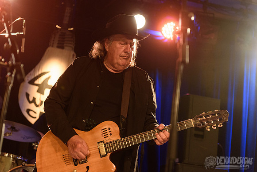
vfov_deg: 17.9
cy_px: 79
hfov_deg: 26.6
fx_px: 543
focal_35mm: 76
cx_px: 128
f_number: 3.2
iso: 2500
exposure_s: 1/125
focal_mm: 70
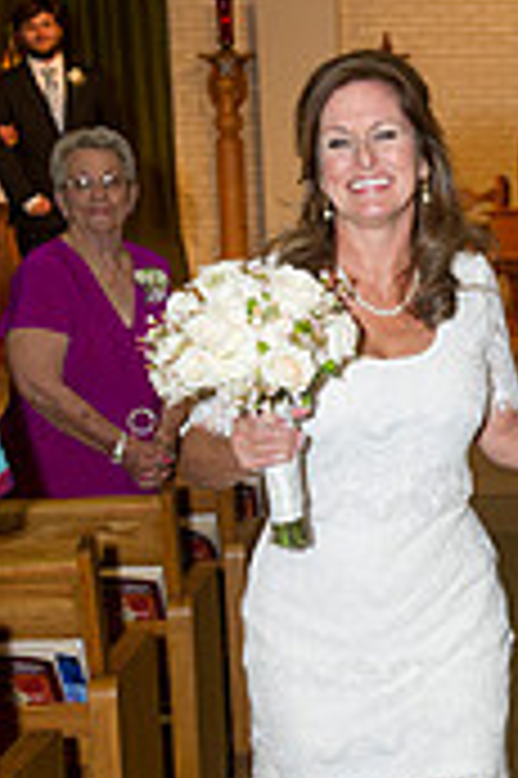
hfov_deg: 10.7
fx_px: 2703
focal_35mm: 125
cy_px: 486
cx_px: 669
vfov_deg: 16.4
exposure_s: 1/160
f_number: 5.6
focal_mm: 48
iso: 1600
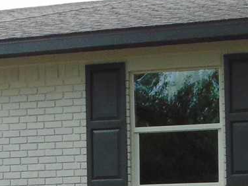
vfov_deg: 10.6
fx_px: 974
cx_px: 93
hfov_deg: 14.5
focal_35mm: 136
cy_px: 255
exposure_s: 1/400
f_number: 3
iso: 80
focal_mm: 4.5
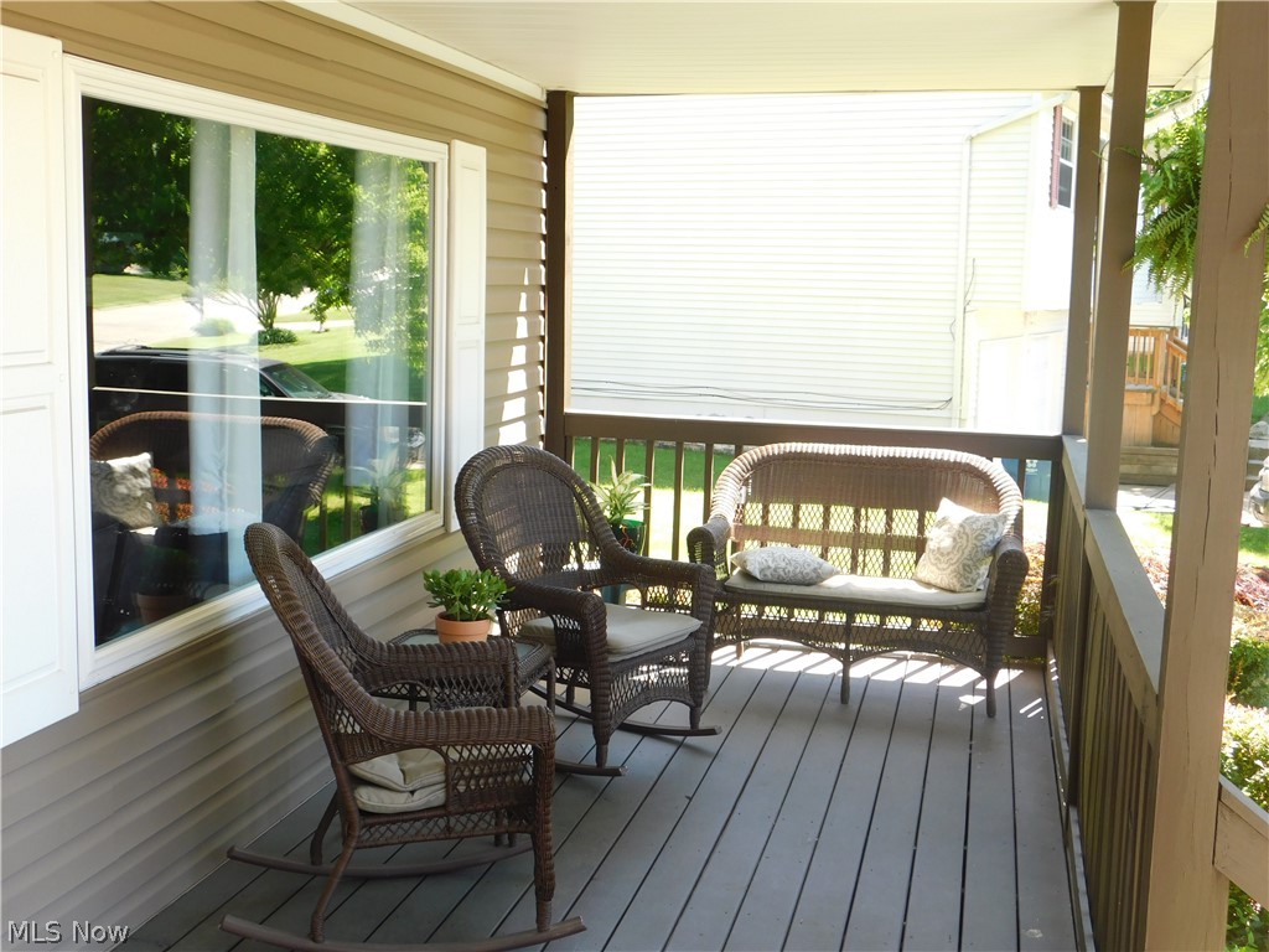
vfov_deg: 36.0
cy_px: 476
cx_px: 634
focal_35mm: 40
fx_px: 1466
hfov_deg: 46.8
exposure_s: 1/80
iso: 125
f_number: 3.6
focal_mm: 7.1
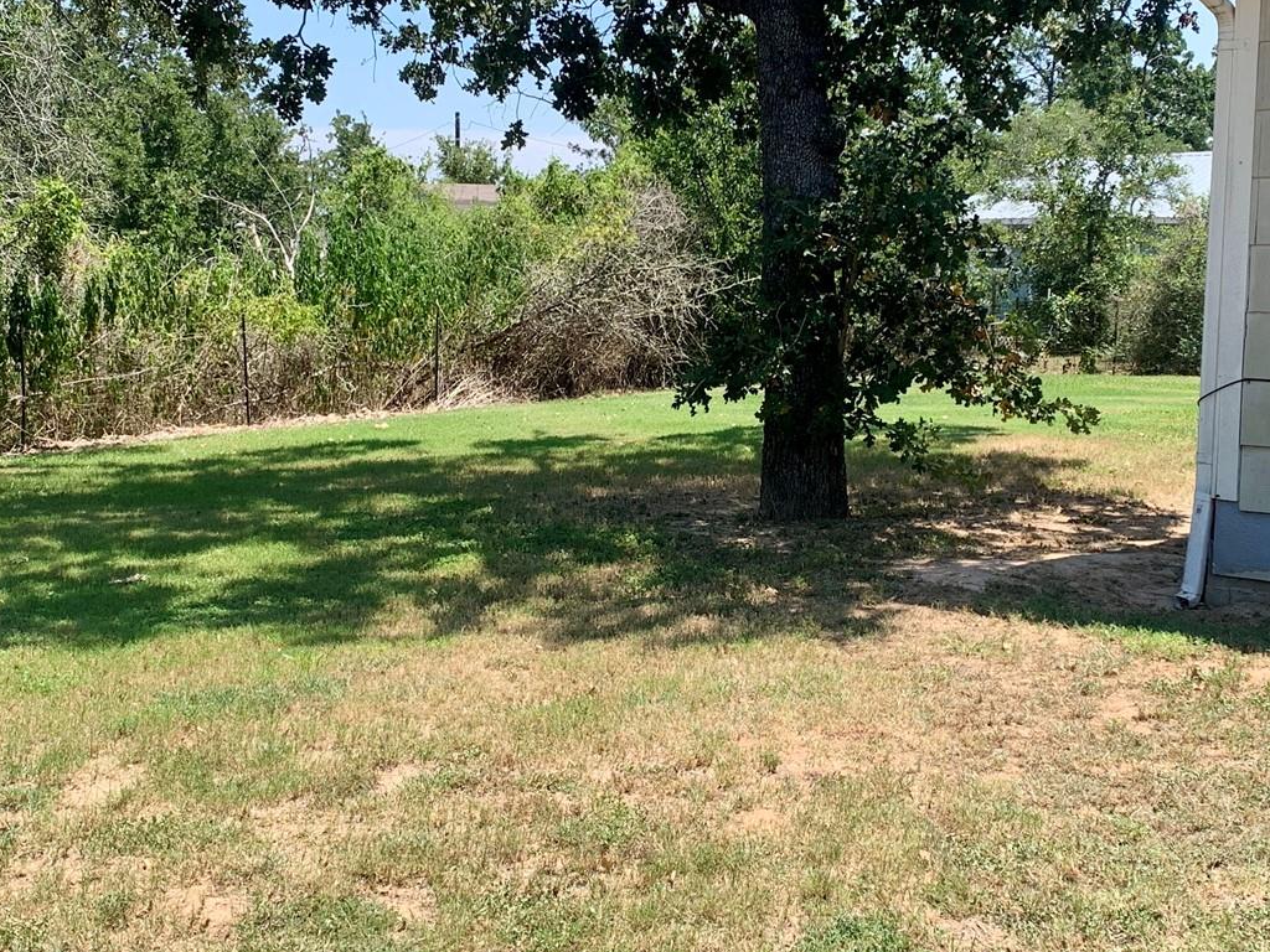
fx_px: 1908
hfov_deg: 36.8
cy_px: 414
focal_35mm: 52
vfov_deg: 28.0
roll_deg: -1.2
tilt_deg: -5.6
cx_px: 665
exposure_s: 1/1111
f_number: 1.8
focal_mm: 4.25
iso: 25
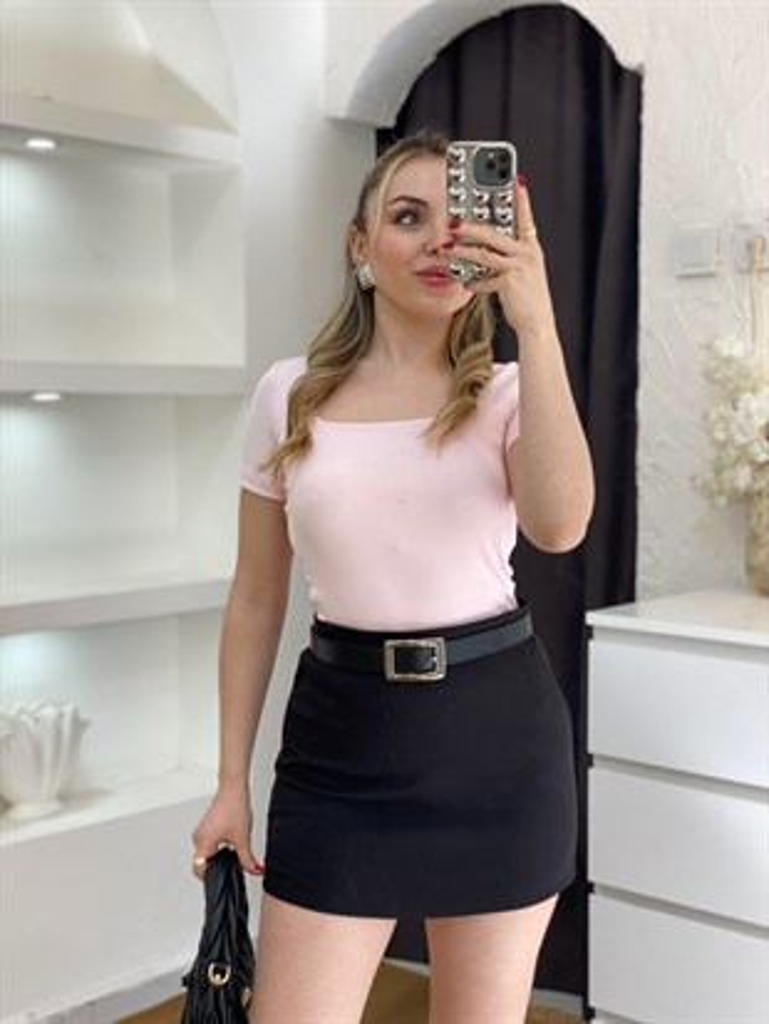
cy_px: 512
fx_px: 1539
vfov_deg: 36.8
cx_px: 384
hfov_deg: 28.0
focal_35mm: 52
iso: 40
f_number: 2
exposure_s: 1/100
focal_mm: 6
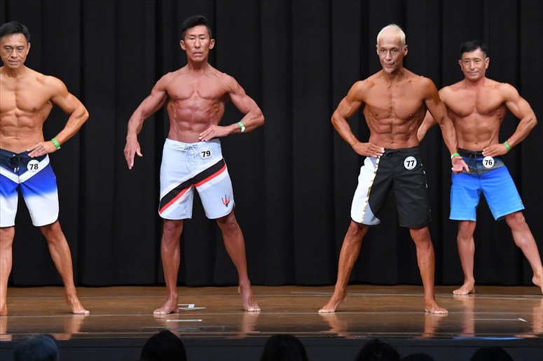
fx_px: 3272
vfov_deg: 6.3
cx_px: 272
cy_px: 180
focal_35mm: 217
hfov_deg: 9.5
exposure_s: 1/400
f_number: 5.6
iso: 8000
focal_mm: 145
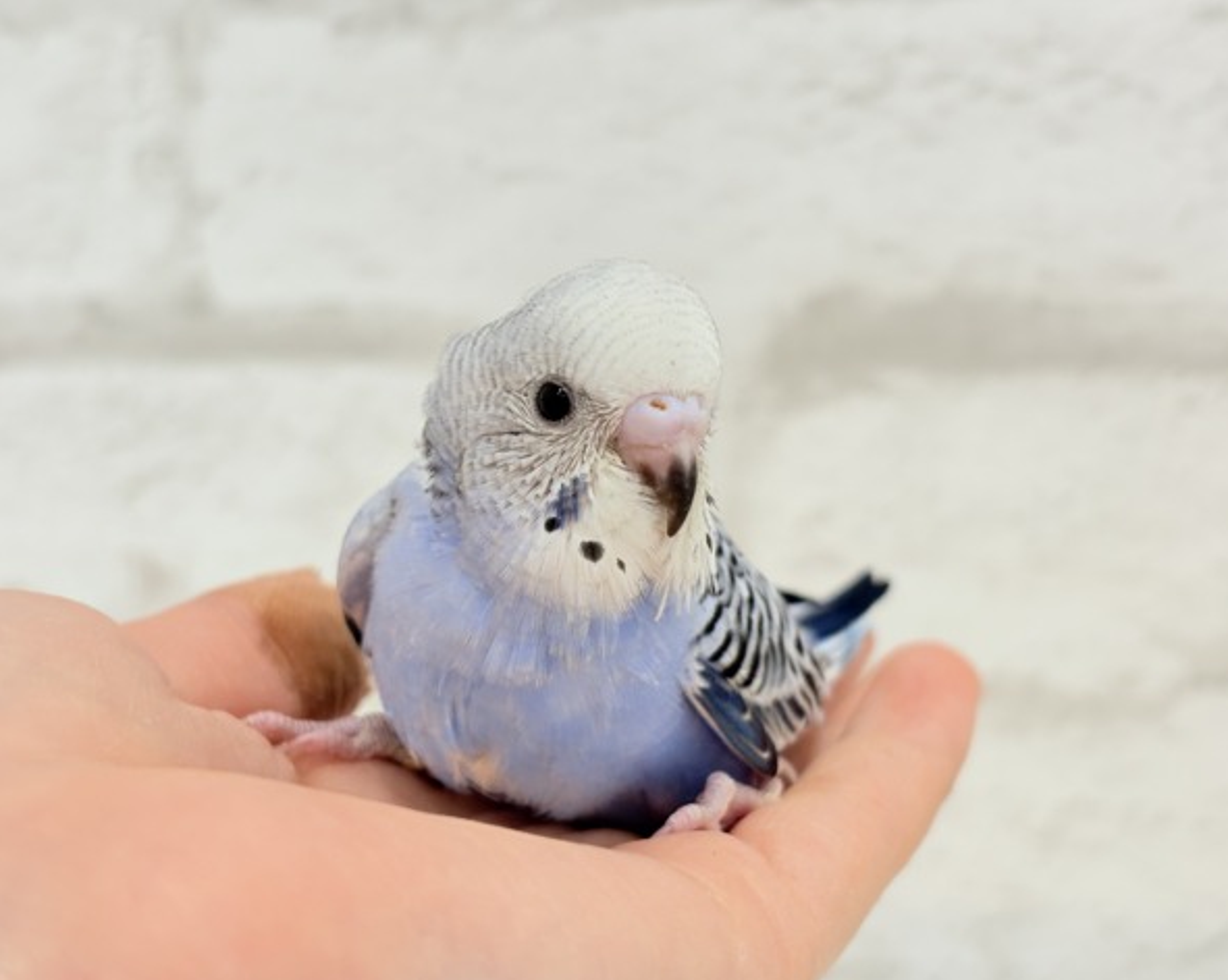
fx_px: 1998
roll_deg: +0.4
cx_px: 594
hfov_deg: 34.2
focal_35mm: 55
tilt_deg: -2.8
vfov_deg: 27.6
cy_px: 496
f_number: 1.6
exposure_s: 1/100
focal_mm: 5.96
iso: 64
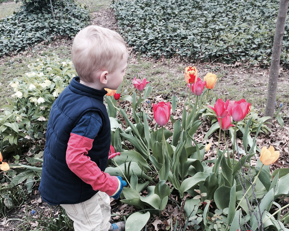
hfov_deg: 47.9
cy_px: 150
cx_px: 144
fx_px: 325
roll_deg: +2.7
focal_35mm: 38
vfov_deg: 38.8
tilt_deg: -30.5
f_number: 2.2
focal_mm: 4.15
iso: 32
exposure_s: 1/214
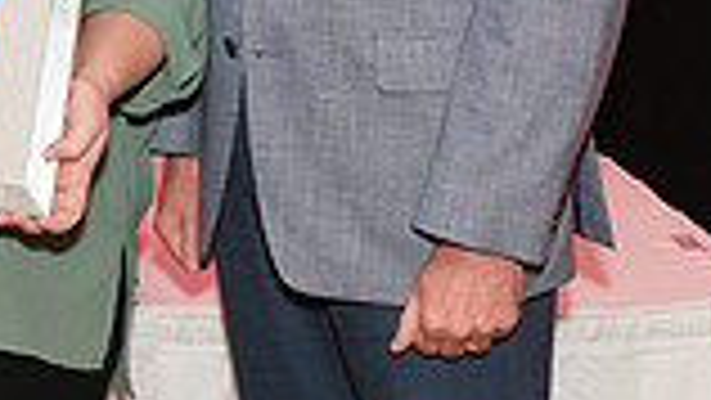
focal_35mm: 132
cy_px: -151
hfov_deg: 15.3
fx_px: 2489
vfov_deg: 9.0
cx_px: -292
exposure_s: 1/125
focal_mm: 22.7
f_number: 4
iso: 1000
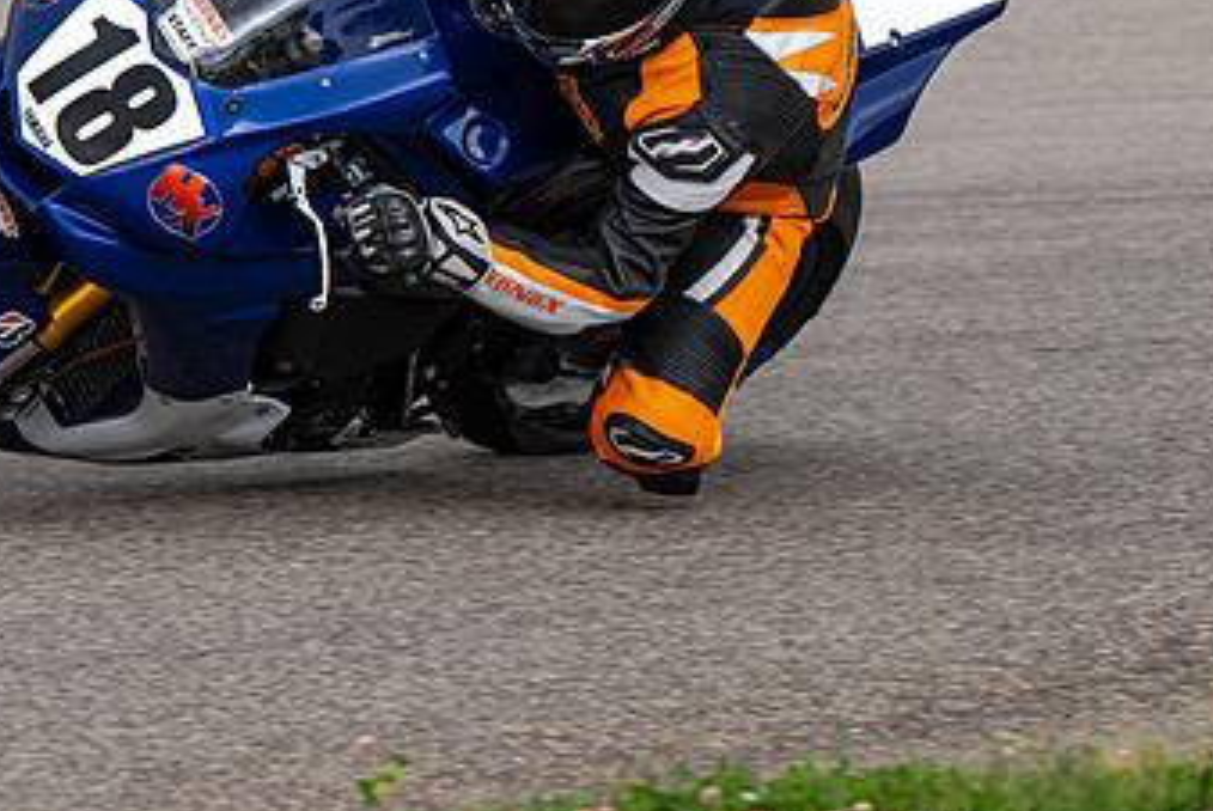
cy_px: 173
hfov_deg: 5.0
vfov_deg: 3.4
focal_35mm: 410
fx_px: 13826
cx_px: 206
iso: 720
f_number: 6.3
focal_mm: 180
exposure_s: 1/1250
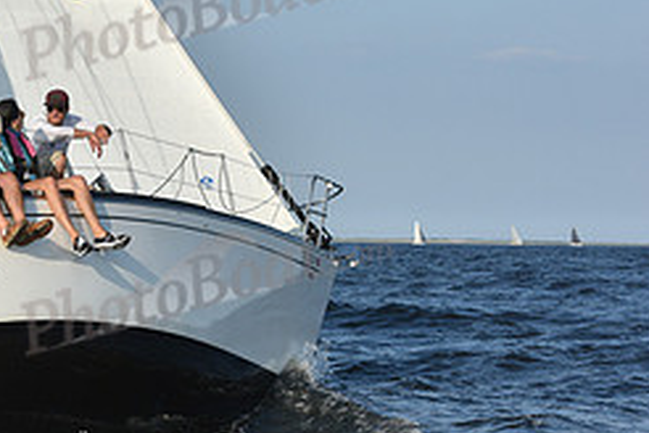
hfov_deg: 12.2
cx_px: -113
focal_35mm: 165
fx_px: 2974
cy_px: 186
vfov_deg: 8.3
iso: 320
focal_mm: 70
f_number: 8
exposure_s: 1/1250
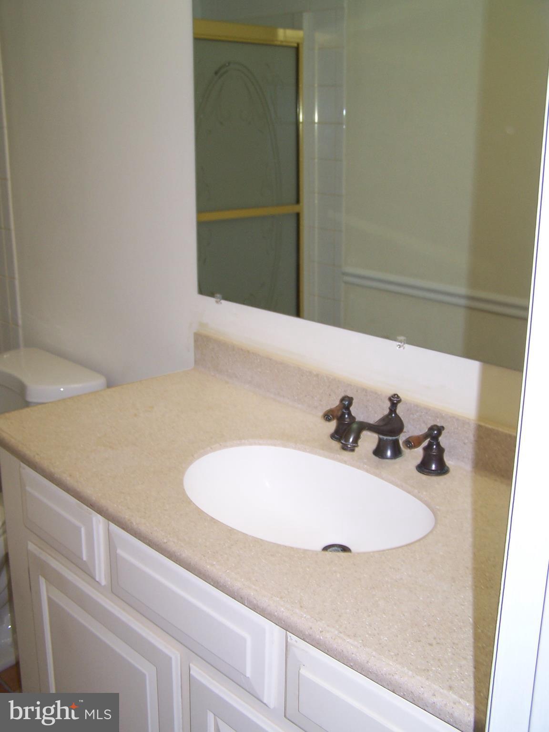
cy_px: 366
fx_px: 804
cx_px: 274
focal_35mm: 38
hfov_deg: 37.7
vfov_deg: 49.0
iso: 80
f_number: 2.8
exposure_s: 1/60
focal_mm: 6.3
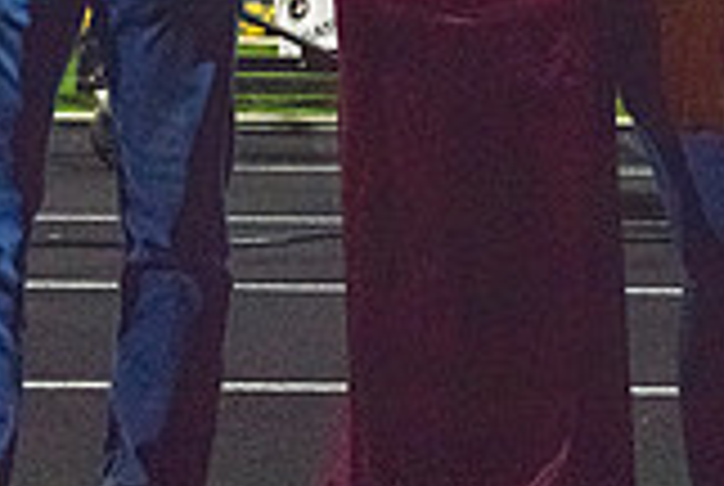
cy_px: -290
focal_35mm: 151
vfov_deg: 8.9
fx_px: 3042
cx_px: 346
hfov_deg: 13.6
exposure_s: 1/500
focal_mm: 42
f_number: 5
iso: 8000
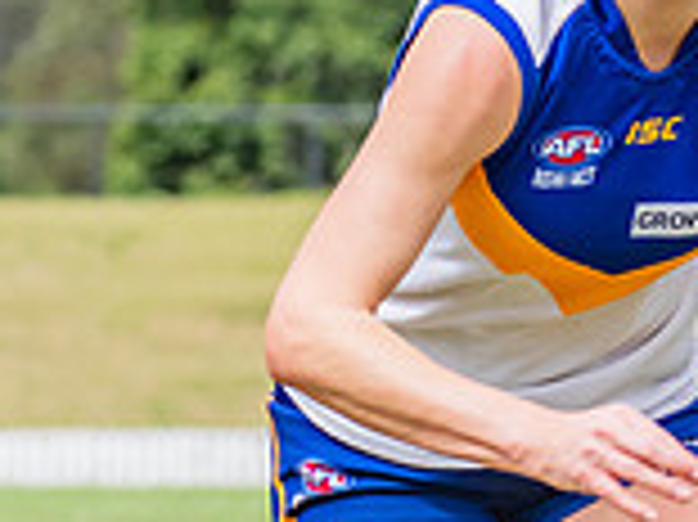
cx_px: 511
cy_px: 459
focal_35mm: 924
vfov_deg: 1.6
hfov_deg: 2.1
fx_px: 18617
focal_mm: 170
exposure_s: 1/1250
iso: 800
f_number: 9
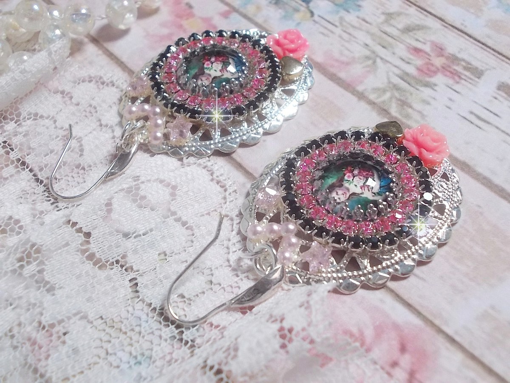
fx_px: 634
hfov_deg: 43.9
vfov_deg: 33.6
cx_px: 255
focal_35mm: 43
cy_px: 192
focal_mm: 6.1
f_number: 3.3
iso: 160
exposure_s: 1/30
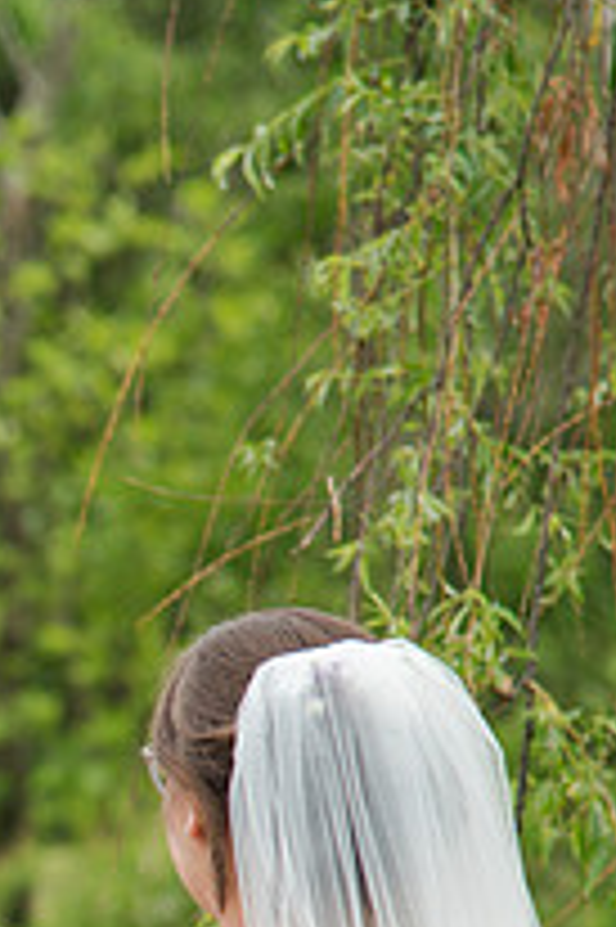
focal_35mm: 393
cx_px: -407
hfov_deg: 3.5
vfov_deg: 5.2
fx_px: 10103
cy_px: 986
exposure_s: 1/400
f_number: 4
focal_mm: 120
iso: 100
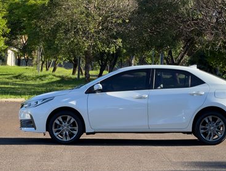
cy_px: 66
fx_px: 641
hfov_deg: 20.0
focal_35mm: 98
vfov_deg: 15.1
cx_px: 140
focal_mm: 9
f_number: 2.8
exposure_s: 1/380
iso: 25
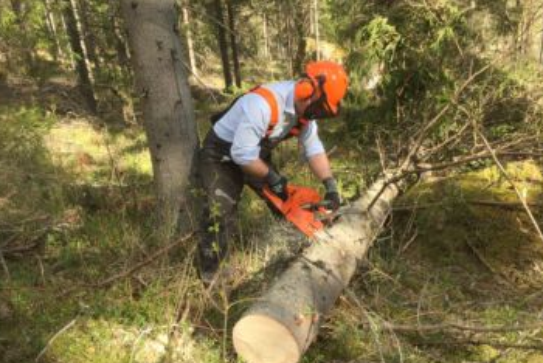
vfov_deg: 42.3
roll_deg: +6.5
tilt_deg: -21.2
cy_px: 208
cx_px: 275
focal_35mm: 31
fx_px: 468
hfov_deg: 60.2
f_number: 2.2
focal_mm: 4.15
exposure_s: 1/350
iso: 32
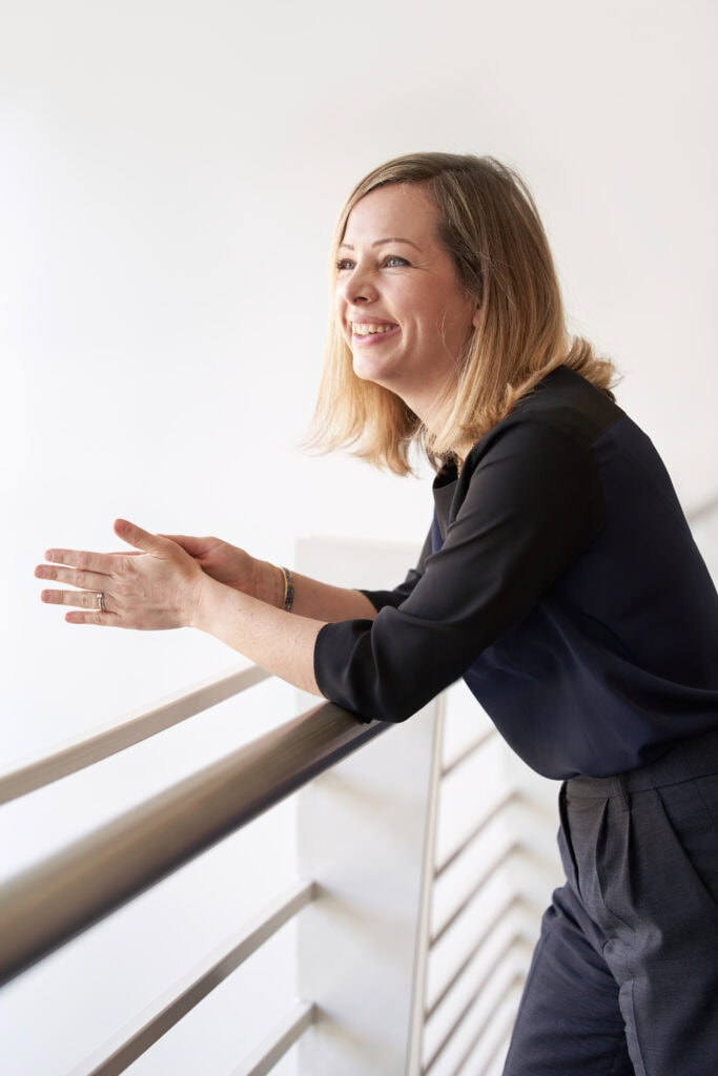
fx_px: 1944
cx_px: 359
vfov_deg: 31.0
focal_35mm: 65
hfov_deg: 20.9
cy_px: 538
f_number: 2
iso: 125
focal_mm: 65
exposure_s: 1/125
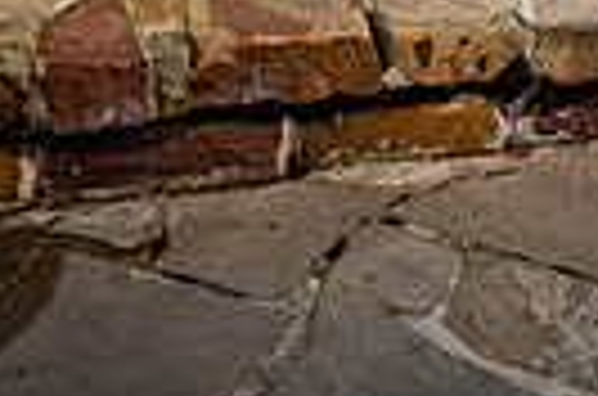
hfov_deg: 21.5
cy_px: -540
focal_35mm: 95
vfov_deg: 11.8
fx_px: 1574
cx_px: 369
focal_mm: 28
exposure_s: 1/250
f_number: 8
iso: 100
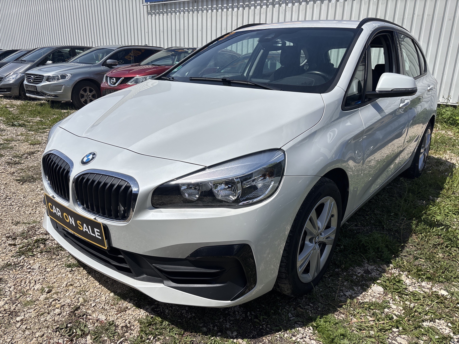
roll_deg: -0.9
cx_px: 230
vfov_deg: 53.1
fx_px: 345
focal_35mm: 26
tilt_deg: -18.5
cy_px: 172
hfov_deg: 67.3
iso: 50
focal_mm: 5.96
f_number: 1.6
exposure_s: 1/7194
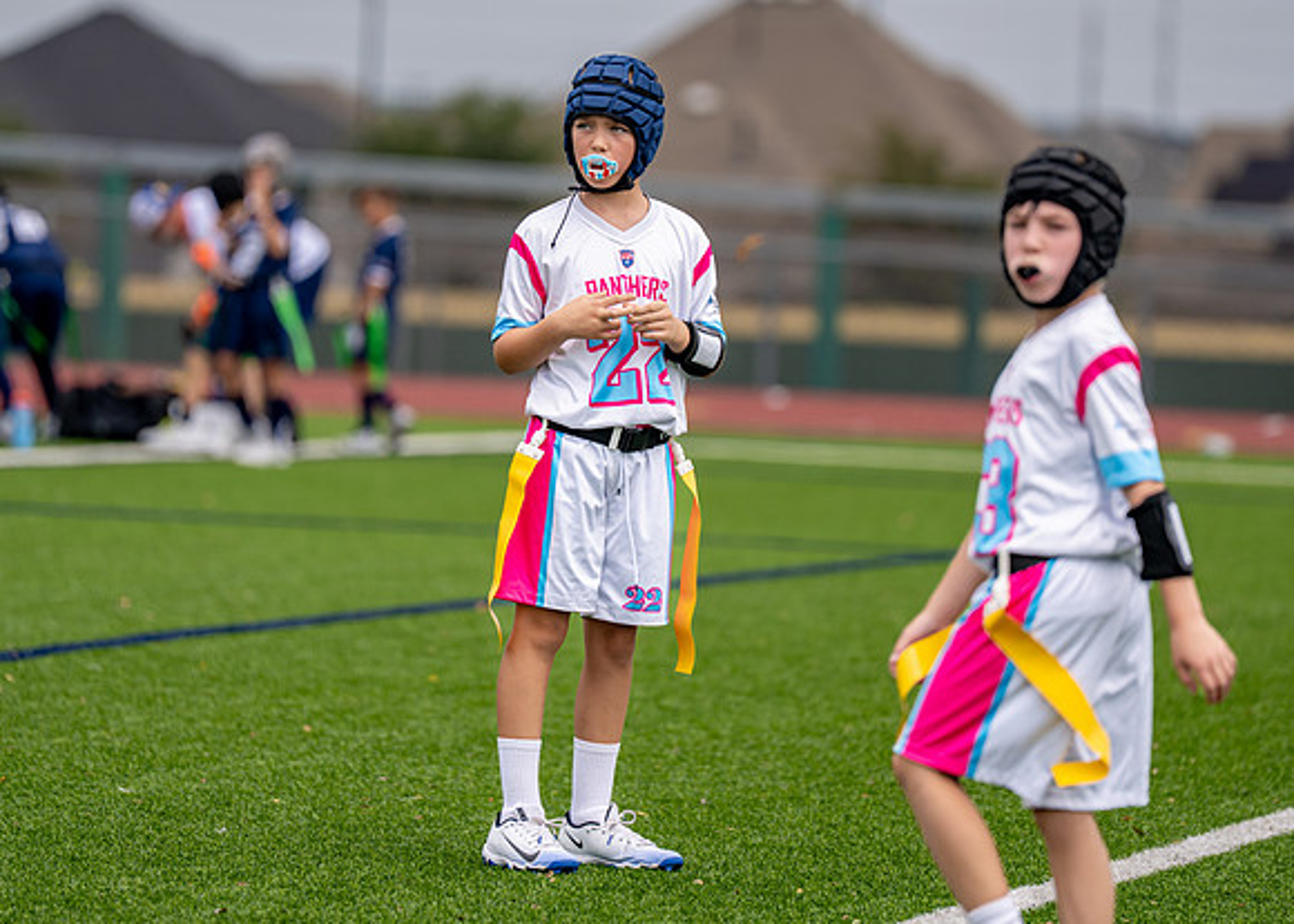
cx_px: 653
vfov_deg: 5.2
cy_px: 365
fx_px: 10078
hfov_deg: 7.3
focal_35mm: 274
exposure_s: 1/2000
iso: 125
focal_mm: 200
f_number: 2.8
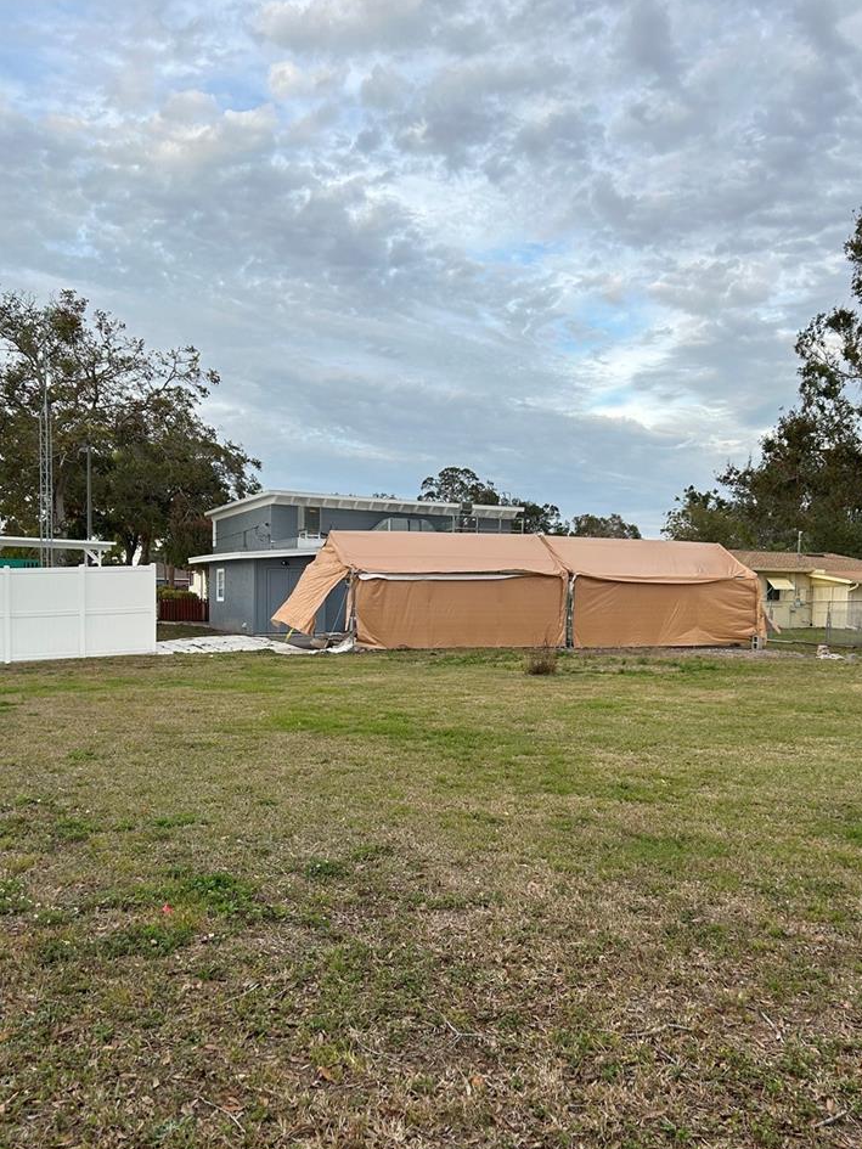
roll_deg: -1.5
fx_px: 1095
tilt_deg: -3.4
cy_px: 668
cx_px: 468
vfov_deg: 55.1
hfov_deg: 42.9
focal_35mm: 33
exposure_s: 1/880
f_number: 1.5
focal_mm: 5.7
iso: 50
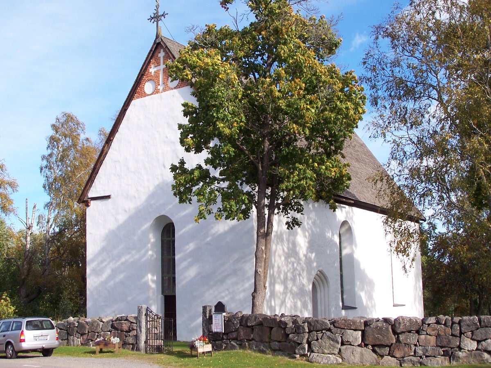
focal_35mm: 51
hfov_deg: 37.5
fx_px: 723
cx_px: 246
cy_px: 184
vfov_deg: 28.6
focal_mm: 8.5
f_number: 4.5
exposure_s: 1/350
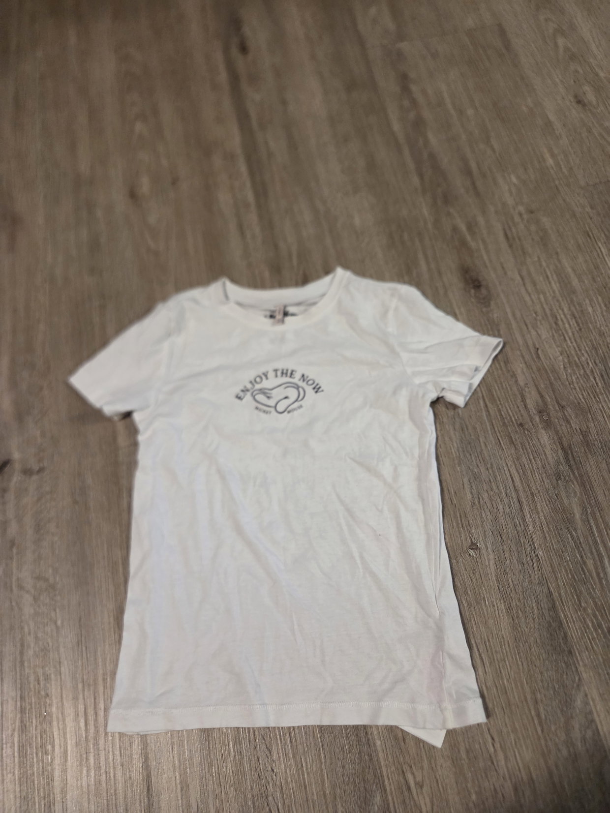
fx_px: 540
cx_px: 305
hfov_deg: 58.9
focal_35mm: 23
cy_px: 406
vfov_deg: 73.9
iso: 1000
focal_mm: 5.4
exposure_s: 1/100
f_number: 1.8
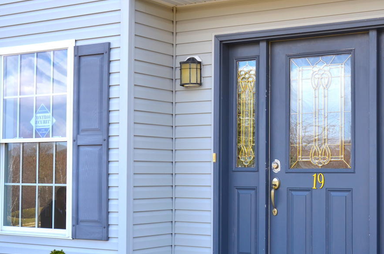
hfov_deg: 28.7
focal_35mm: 70
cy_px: 140
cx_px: 258
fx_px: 745
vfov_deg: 19.4
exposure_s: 1/200
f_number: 7.1
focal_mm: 32
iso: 200
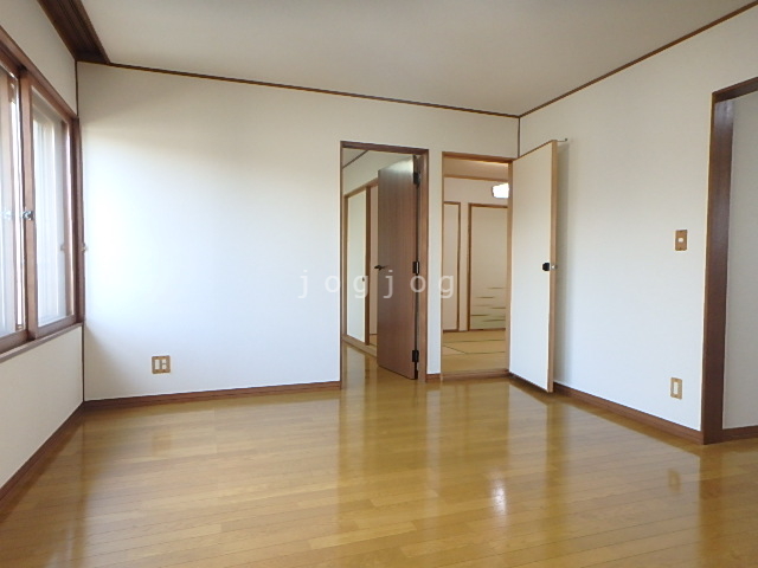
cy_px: 284
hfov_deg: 79.0
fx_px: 460
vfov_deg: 63.4
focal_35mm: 21
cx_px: 379
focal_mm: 3.7
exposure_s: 1/30
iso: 320
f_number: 3.5
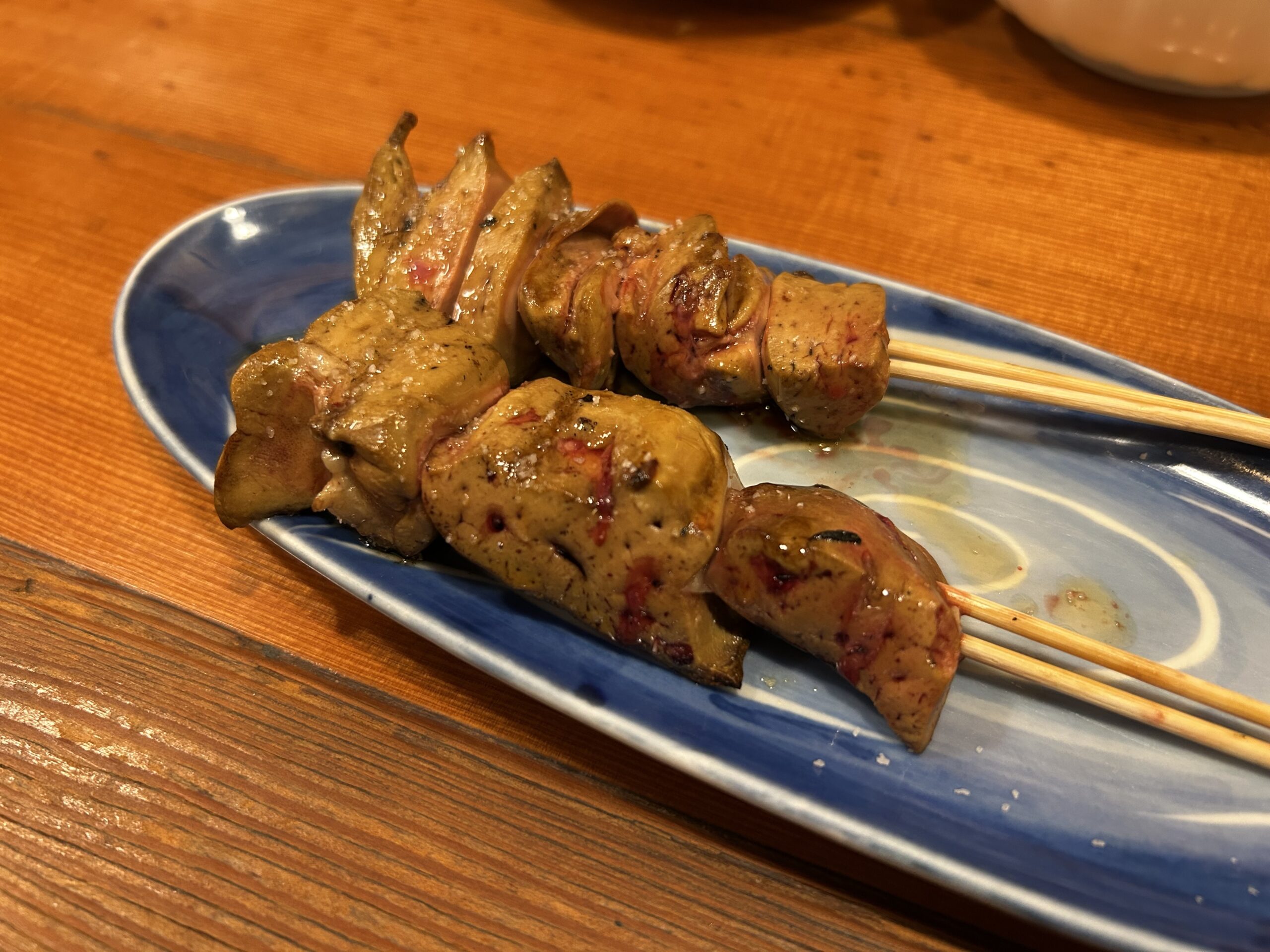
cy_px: 476
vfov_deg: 53.1
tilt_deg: -50.1
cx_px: 635
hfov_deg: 67.3
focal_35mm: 26
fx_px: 954
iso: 320
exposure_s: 1/60
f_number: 1.5
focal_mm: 5.7
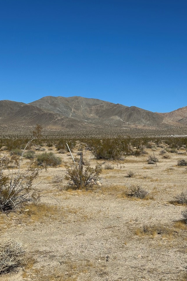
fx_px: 413
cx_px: 90
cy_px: 144
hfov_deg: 25.5
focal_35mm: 53
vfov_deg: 37.5
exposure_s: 1/8197
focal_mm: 6.86
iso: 64
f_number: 1.78
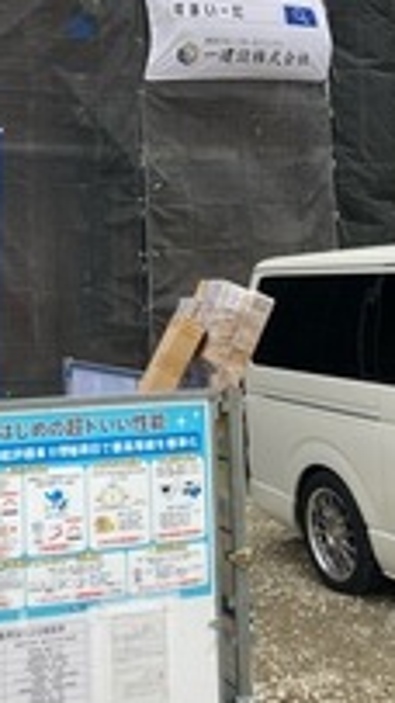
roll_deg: -1.0
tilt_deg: +8.6
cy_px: 208
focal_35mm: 54
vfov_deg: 37.9
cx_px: 49
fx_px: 1007
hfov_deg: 21.8
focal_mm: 3.99
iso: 20
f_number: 1.8
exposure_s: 1/154
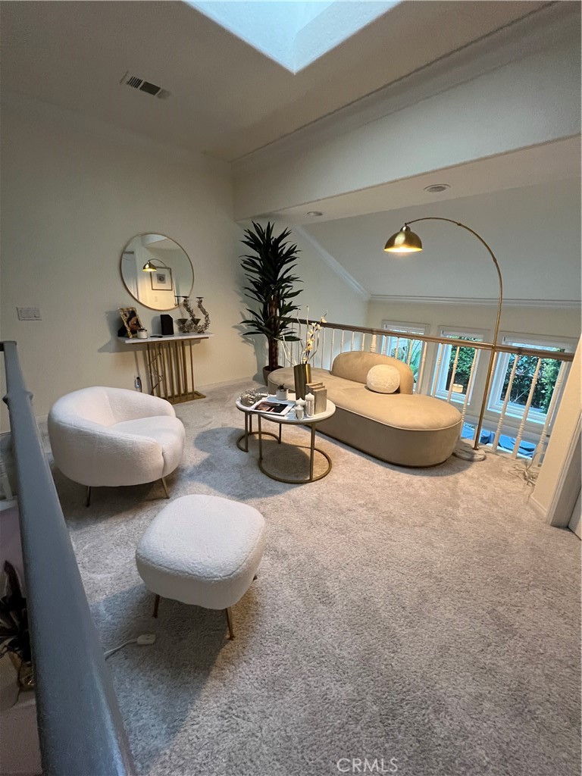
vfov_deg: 106.2
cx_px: 291
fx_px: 291
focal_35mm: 13
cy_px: 388
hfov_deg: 89.9
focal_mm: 1.57
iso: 500
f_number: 1.8
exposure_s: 1/60
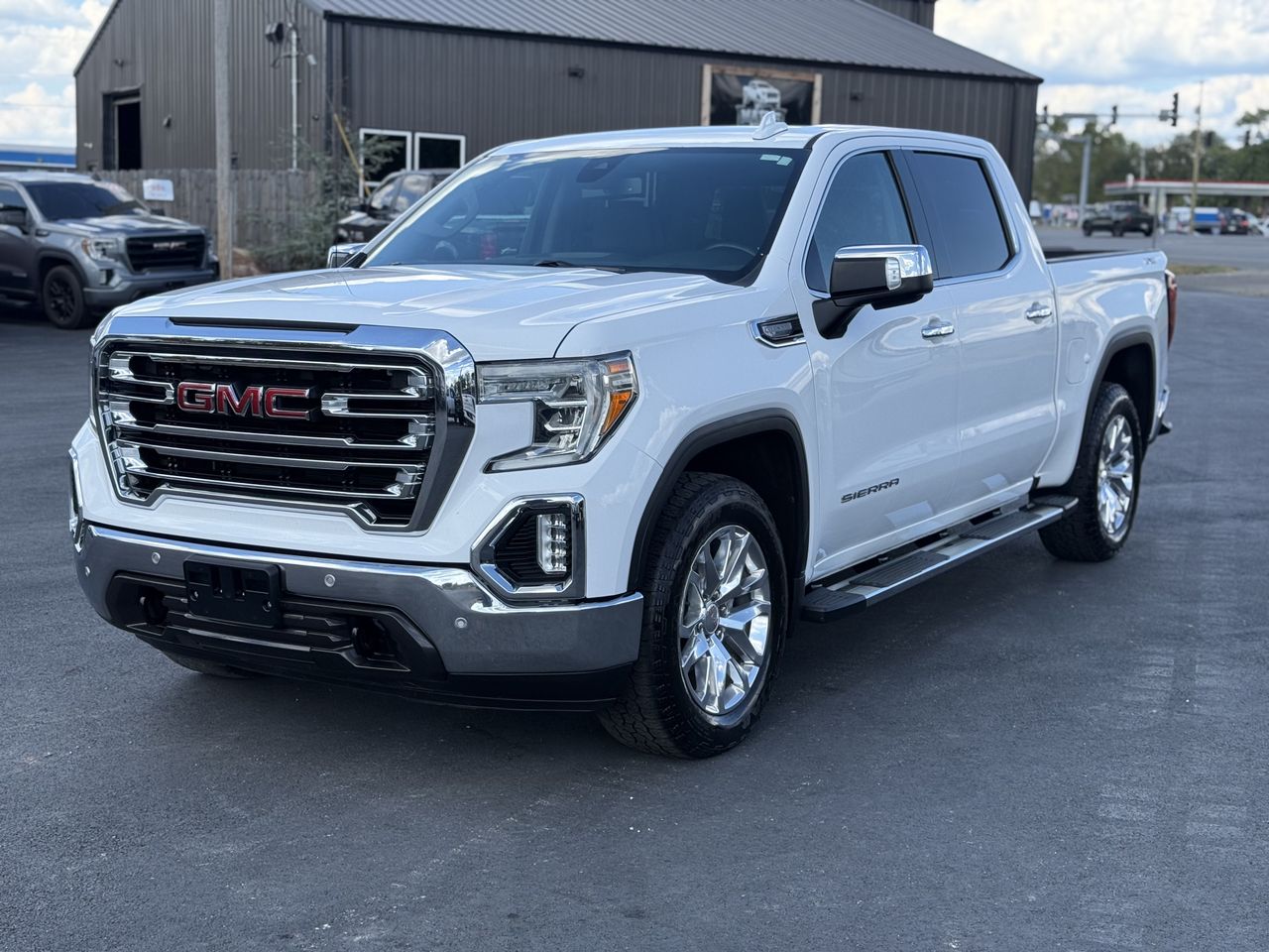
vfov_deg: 30.3
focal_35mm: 48
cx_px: 634
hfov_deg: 39.7
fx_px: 1760
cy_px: 476
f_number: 1.78
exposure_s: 1/1883
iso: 64
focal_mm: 6.76
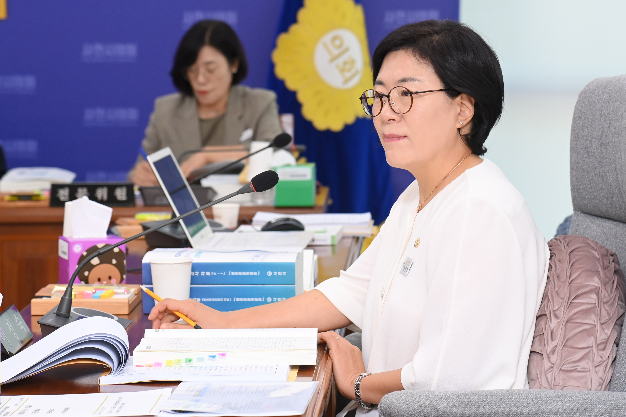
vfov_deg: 11.4
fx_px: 2087
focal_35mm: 120
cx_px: 313
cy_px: 208
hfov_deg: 17.1
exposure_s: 1/250
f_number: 6.3
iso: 2000
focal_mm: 120
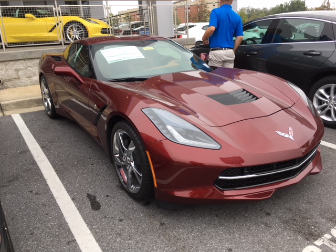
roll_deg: +2.2
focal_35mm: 29
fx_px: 281
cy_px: 126
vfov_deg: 48.2
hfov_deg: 61.7
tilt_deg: -19.4
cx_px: 168
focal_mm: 4.15
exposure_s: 1/60
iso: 25
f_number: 2.2
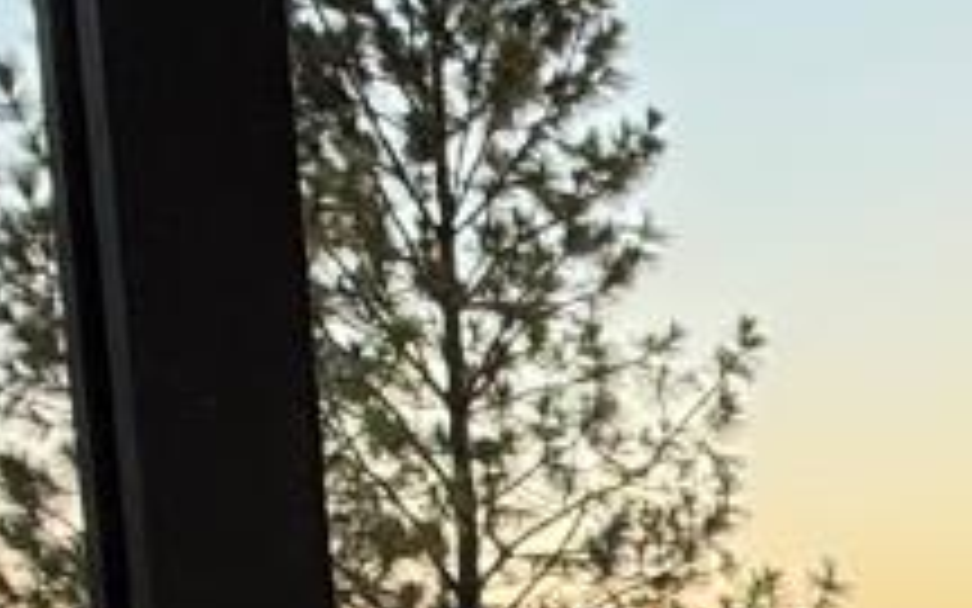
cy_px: 1119
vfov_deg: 11.7
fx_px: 2728
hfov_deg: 16.9
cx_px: 1719
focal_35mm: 103
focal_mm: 2.22
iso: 80
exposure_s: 1/99
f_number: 2.2
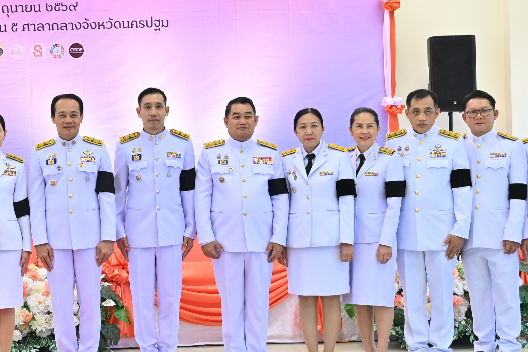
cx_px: 6
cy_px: 166
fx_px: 1481
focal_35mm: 101
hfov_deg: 19.6
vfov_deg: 13.5
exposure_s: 1/250
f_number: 4
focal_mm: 34
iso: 1600
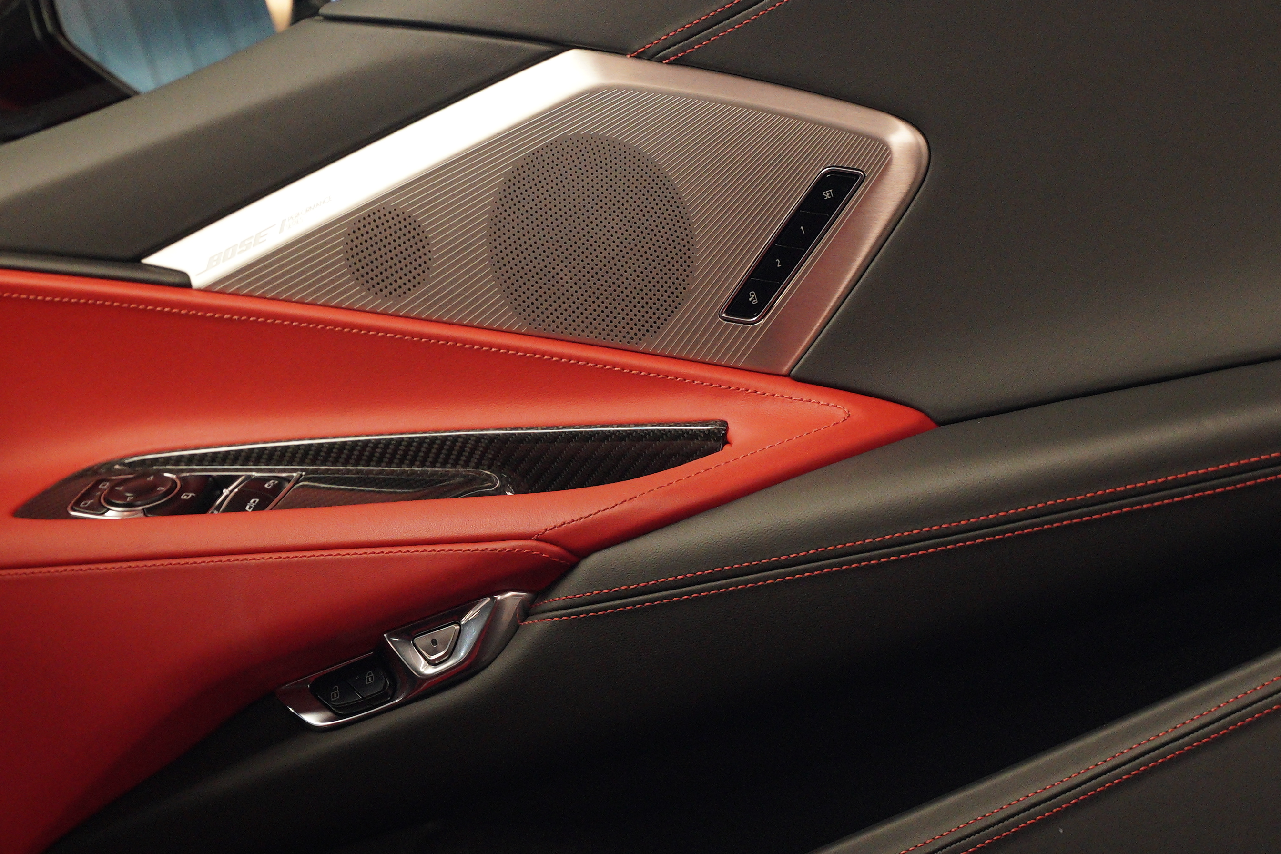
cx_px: 476
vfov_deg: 8.4
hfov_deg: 12.5
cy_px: 418
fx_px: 5835
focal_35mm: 164
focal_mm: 75
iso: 3200
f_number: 4
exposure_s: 1/100
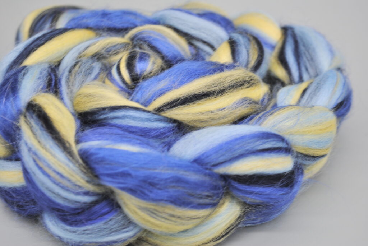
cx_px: 184
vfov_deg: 16.6
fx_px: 844
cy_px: 123
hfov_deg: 24.6
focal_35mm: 82
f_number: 6.3
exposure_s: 1/60
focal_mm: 55
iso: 200
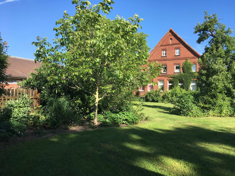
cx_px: 118
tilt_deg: -0.6
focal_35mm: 29
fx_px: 197
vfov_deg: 48.2
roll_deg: -1.0
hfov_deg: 61.7
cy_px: 88
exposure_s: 1/793
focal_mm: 4.15
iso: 25
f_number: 2.2
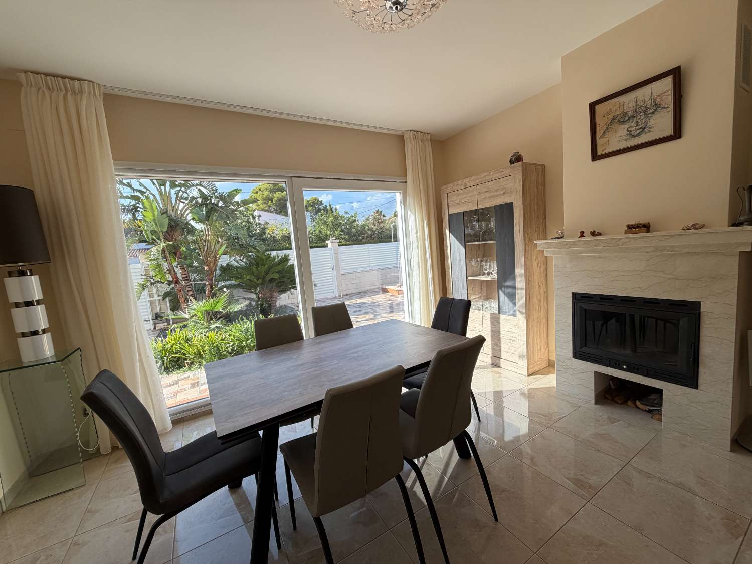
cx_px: 376
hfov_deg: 102.1
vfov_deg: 85.7
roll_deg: +4.4
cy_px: 282
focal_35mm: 14
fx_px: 304
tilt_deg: -5.4
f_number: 2.2
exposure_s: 1/400
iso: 50
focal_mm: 2.22
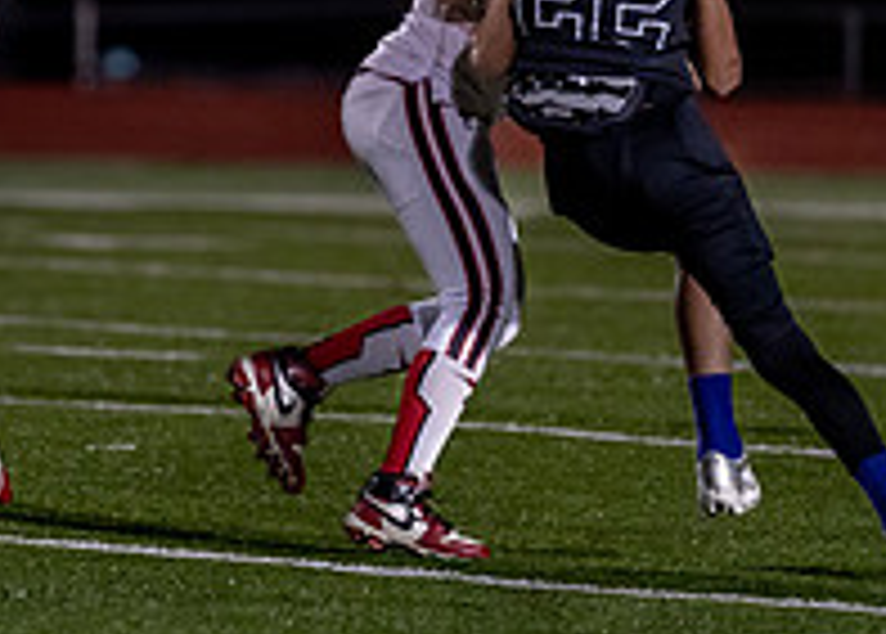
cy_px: 56
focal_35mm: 723
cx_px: -57
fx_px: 18205
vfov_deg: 2.0
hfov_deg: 2.8
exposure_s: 1/1000
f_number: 2.8
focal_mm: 200
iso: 1600
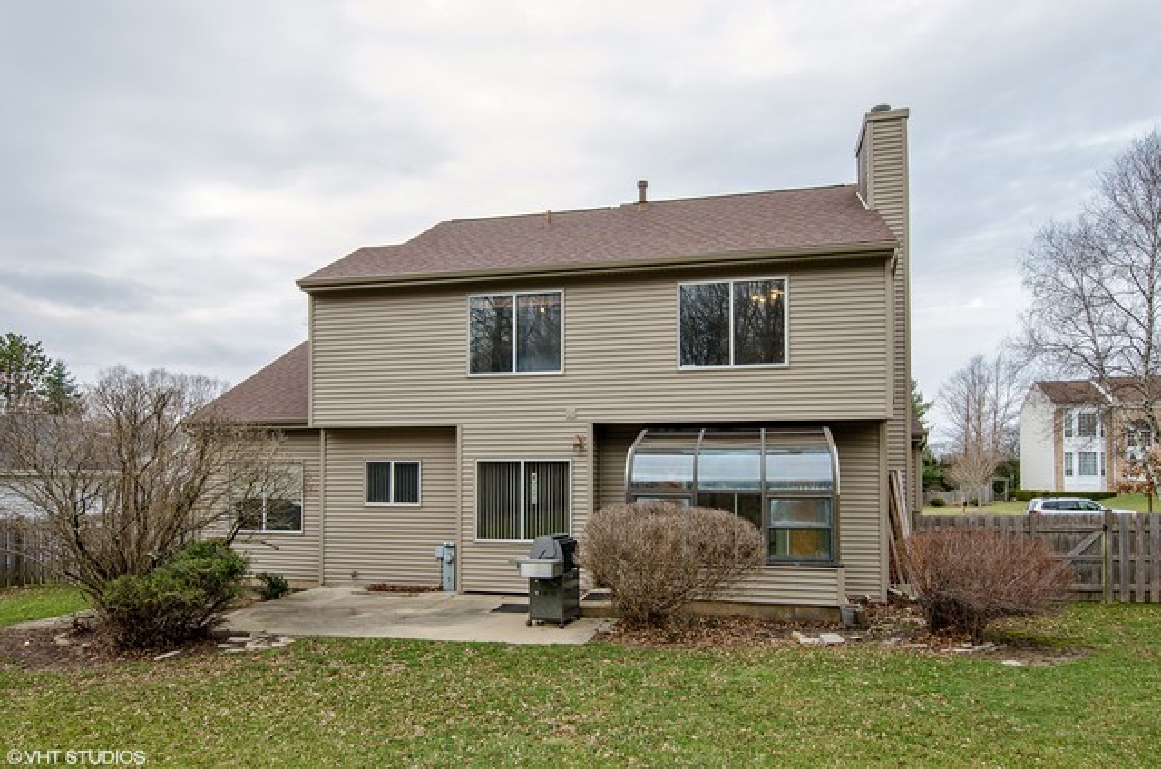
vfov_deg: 59.3
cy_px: 384
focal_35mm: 21
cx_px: 580
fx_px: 676
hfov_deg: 81.3
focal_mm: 14
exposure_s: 1/160
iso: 200
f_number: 8
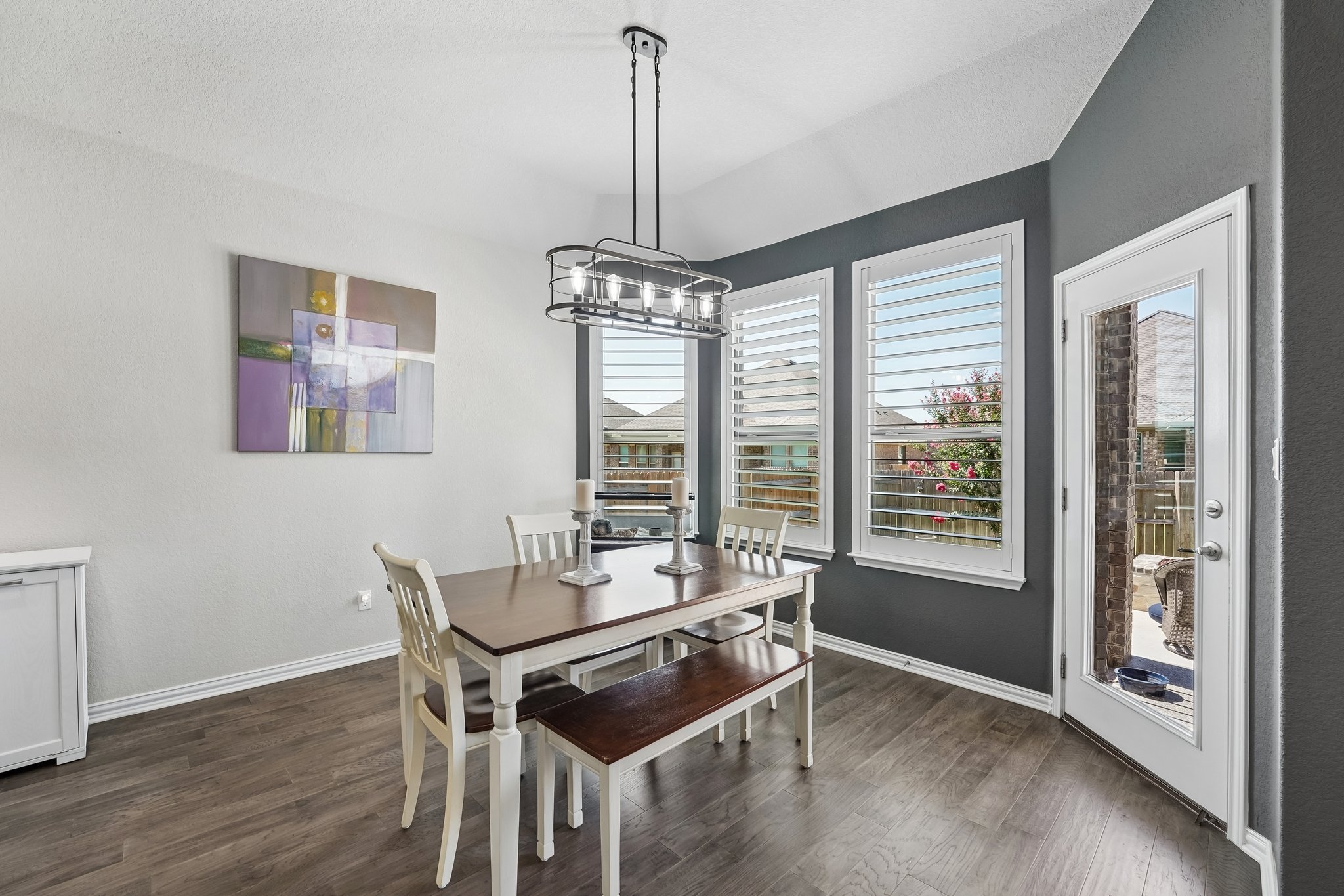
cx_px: 672
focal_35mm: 14
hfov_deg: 104.3
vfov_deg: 81.2
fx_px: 523
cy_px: 448
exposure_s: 1/30
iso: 400
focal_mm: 14
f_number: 8
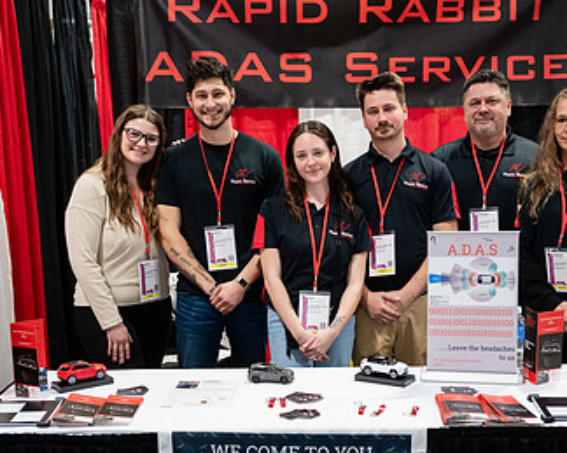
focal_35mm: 54
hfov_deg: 34.7
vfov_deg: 28.0
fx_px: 906
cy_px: 280
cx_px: 318
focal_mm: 31
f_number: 3.2
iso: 3200
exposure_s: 1/200
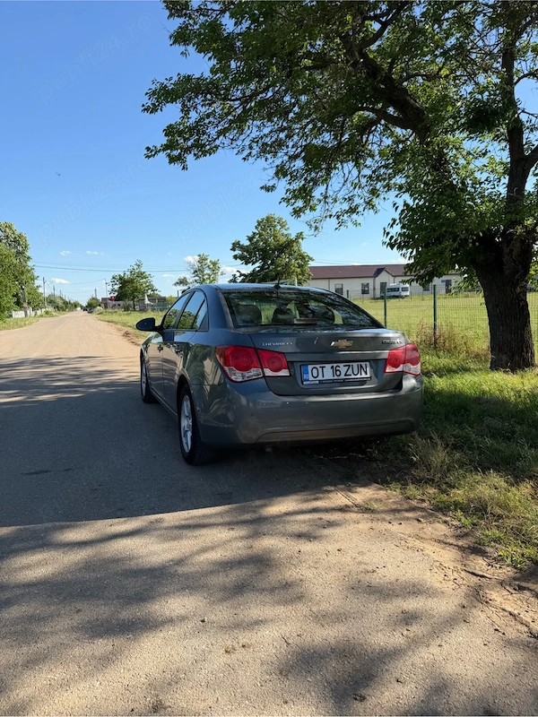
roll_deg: +2.7
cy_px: 358
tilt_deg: -5.8
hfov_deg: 56.8
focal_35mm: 24
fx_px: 497
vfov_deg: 71.6
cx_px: 269
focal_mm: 6.76
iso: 80
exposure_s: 1/2445
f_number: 1.78
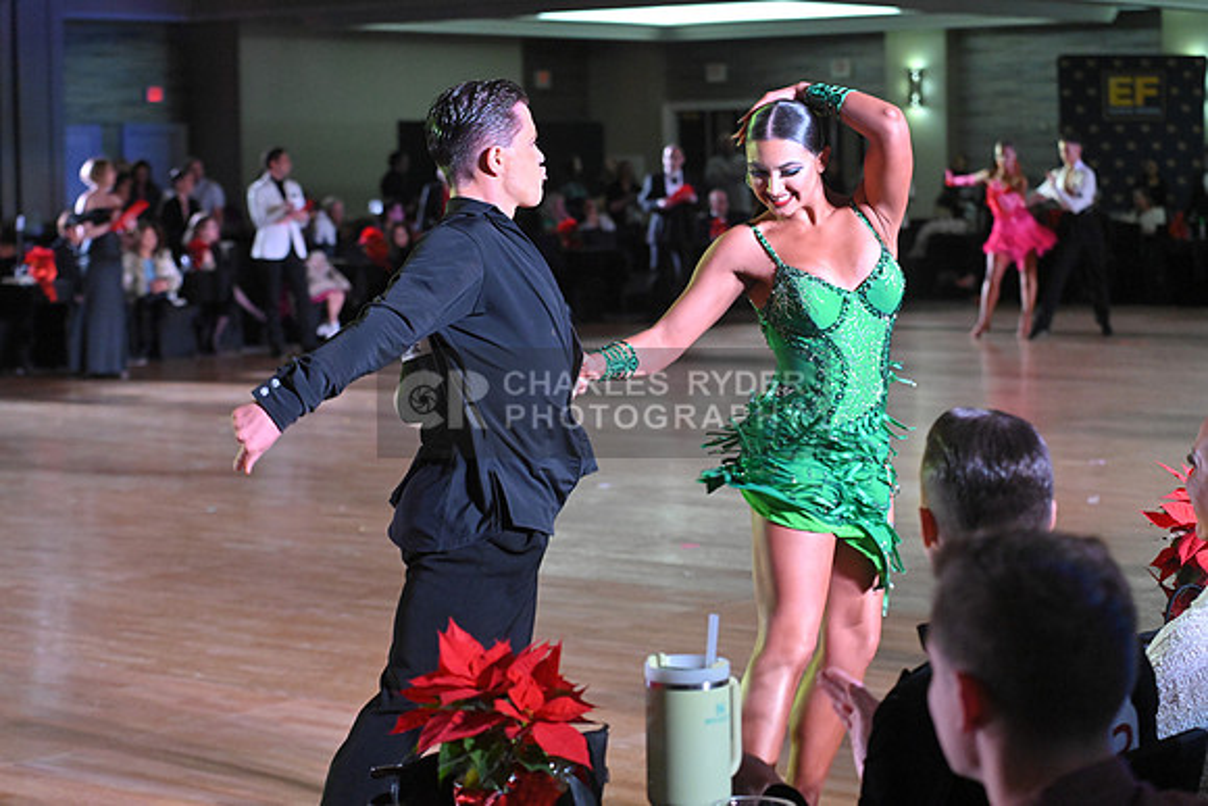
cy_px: 403
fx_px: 2752
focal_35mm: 82
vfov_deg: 16.7
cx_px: 604
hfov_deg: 24.8
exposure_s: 1/400
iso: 5000
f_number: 5
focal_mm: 82
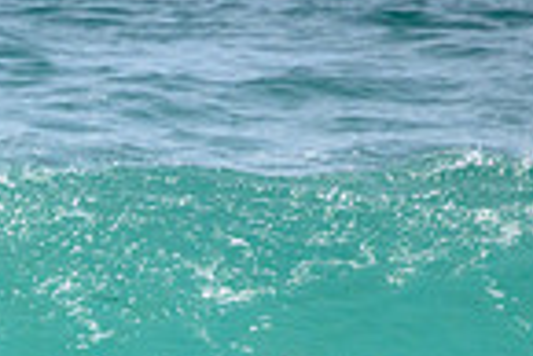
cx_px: -280
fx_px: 49010
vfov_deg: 0.4
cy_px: 505
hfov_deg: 0.6
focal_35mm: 3307
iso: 1100
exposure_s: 1/2000
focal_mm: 800
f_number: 11
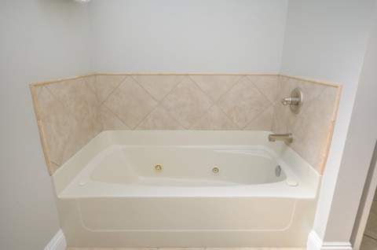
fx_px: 219
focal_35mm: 21
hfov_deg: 81.3
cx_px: 188
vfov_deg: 59.3
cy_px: 125
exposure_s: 1/100
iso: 250
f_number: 9
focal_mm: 21
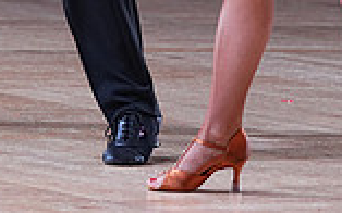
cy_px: -291
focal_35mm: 481
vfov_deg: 2.7
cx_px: 110
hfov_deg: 4.4
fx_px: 4482
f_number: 4
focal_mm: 128
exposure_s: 1/250
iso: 800
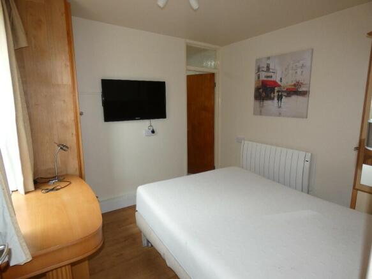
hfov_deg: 81.8
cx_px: 186
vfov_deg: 66.0
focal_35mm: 20
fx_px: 215
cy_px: 140
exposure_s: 1/60
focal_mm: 3.6
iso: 125
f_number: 2.8
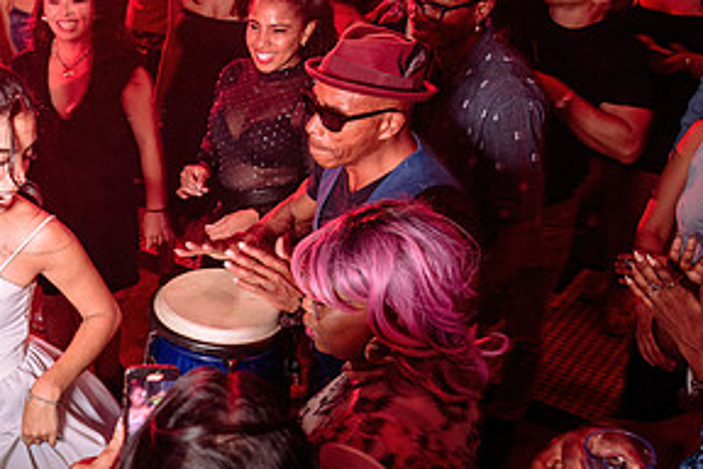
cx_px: 76
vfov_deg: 26.9
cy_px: 281
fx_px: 976
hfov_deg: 37.2
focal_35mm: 50
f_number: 3.2
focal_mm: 24
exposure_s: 1/40
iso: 800
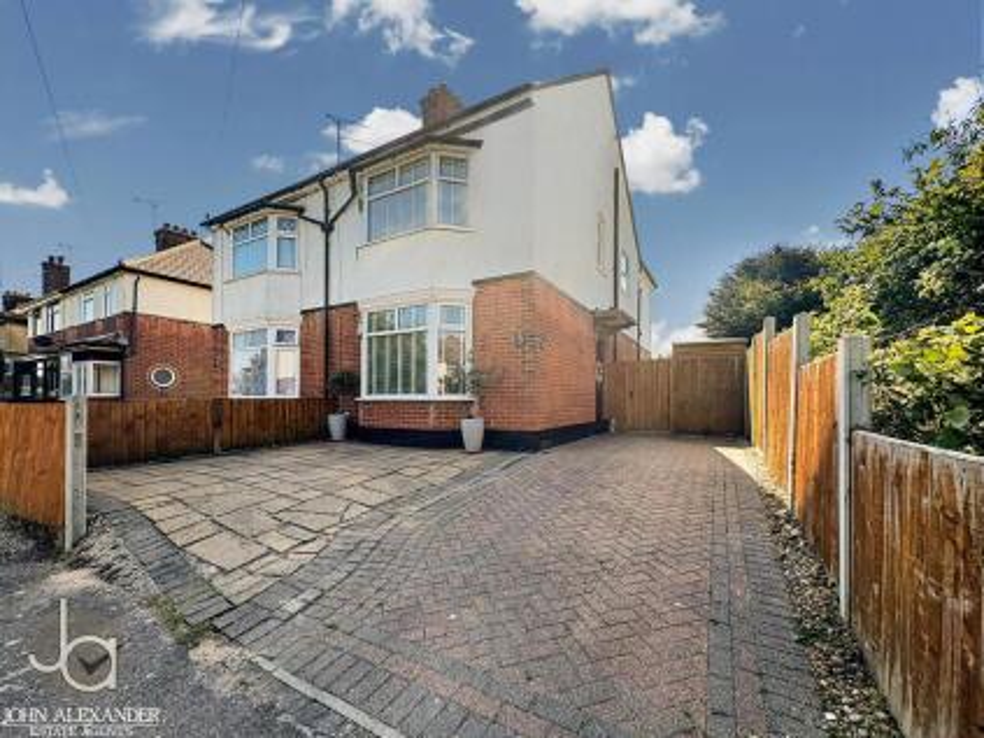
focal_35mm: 14
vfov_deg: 85.6
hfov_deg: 102.1
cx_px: 492
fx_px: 398
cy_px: 369
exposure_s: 1/910
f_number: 2.2
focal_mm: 2.22
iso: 64
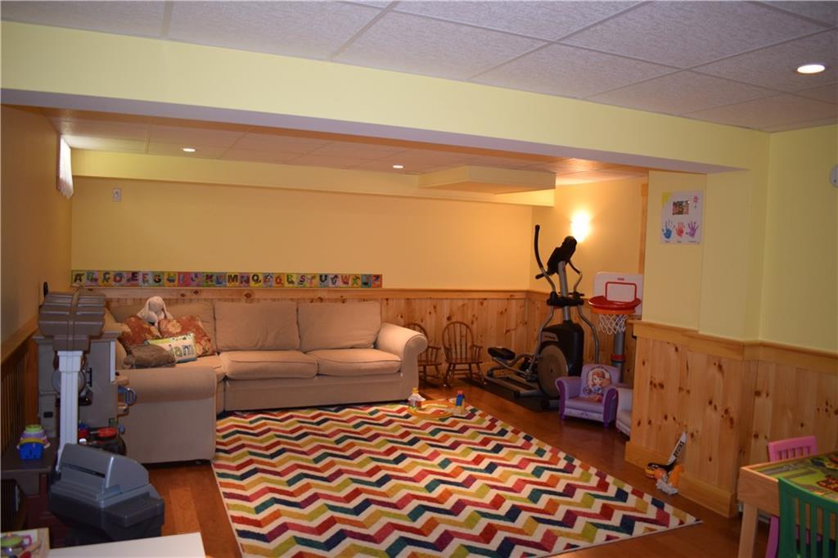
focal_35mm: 27
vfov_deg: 47.9
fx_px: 628
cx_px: 419
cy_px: 279
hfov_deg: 67.4
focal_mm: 18
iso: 800
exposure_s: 1/60
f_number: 4
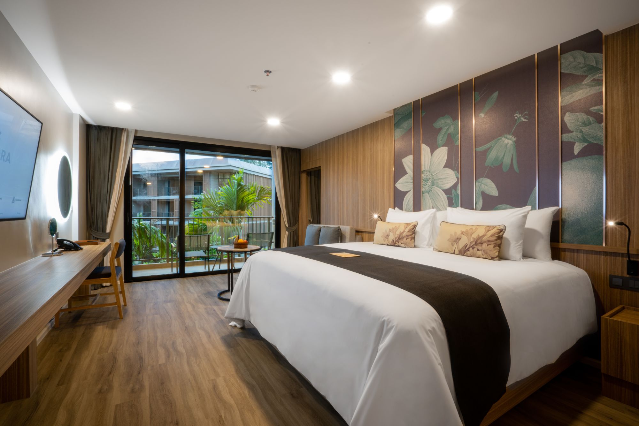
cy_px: 213
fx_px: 284
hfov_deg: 96.7
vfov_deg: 73.8
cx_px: 320
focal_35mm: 16
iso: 160
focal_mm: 16
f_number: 22
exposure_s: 13
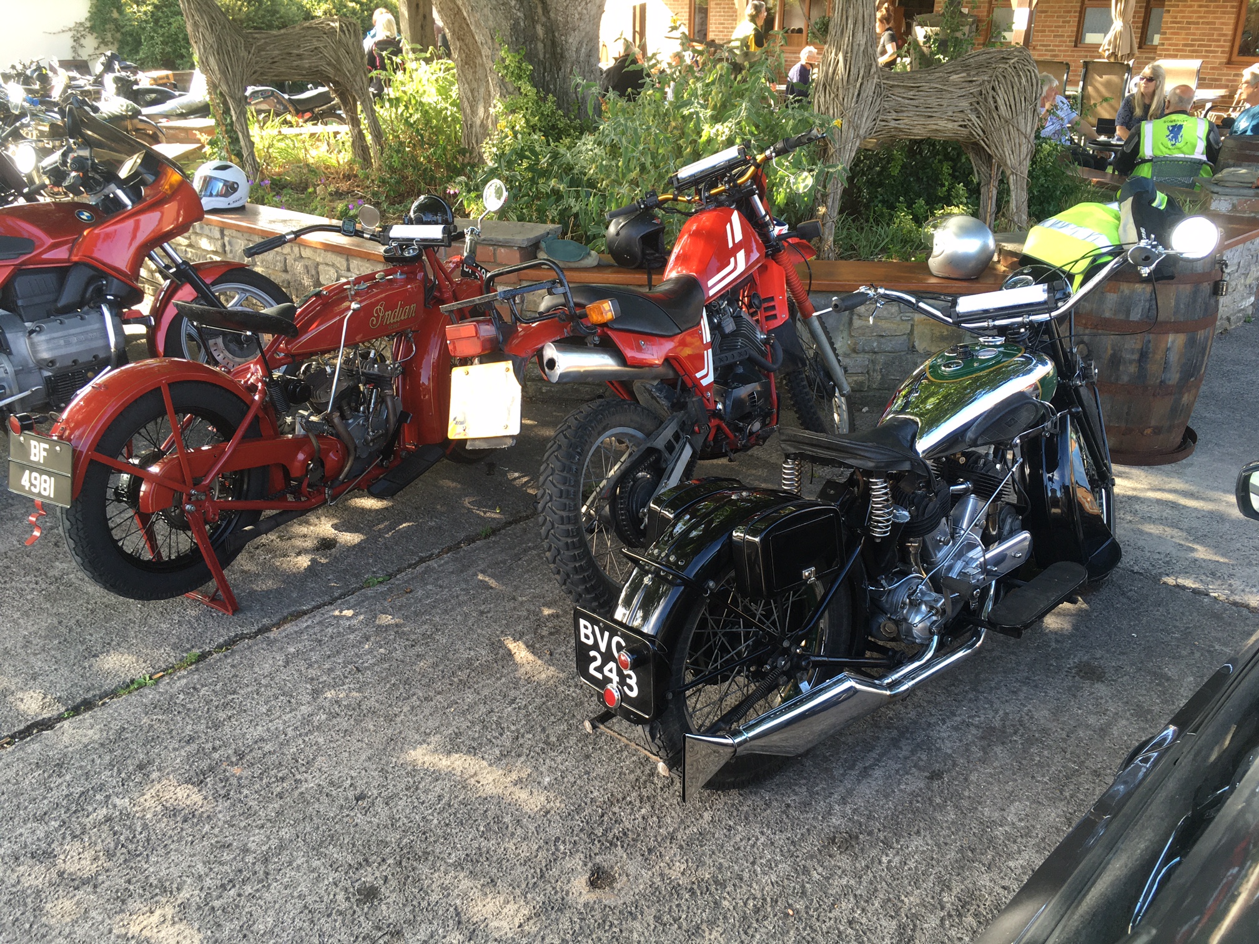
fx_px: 1055
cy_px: 472
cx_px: 630
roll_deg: -1.8
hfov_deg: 61.7
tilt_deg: -23.4
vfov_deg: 48.2
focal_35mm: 29
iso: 32
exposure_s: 1/100
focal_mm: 4.15
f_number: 2.2
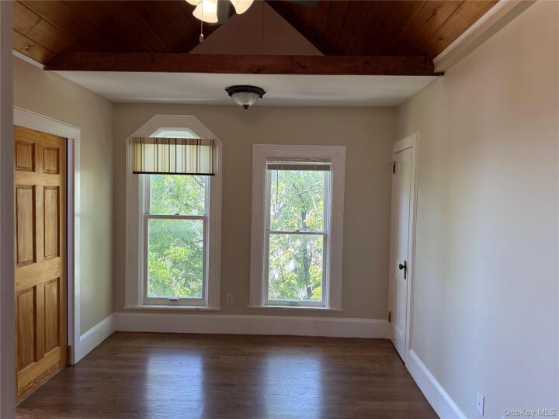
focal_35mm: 24
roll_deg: -0.5
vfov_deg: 56.8
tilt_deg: -1.7
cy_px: 210
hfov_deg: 71.6
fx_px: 388
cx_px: 280
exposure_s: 1/219
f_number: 1.78
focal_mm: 6.76
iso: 160
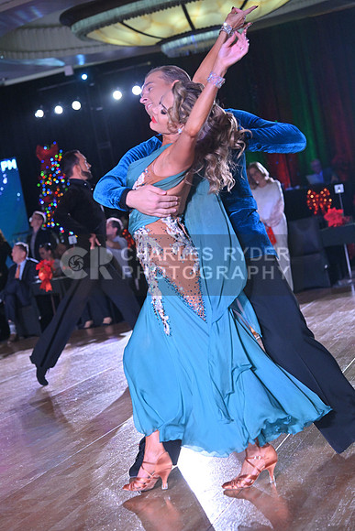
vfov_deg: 24.8
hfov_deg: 16.7
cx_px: 178
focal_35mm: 82
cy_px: 266
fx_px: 1212
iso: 4000
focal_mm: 82
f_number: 5
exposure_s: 1/400
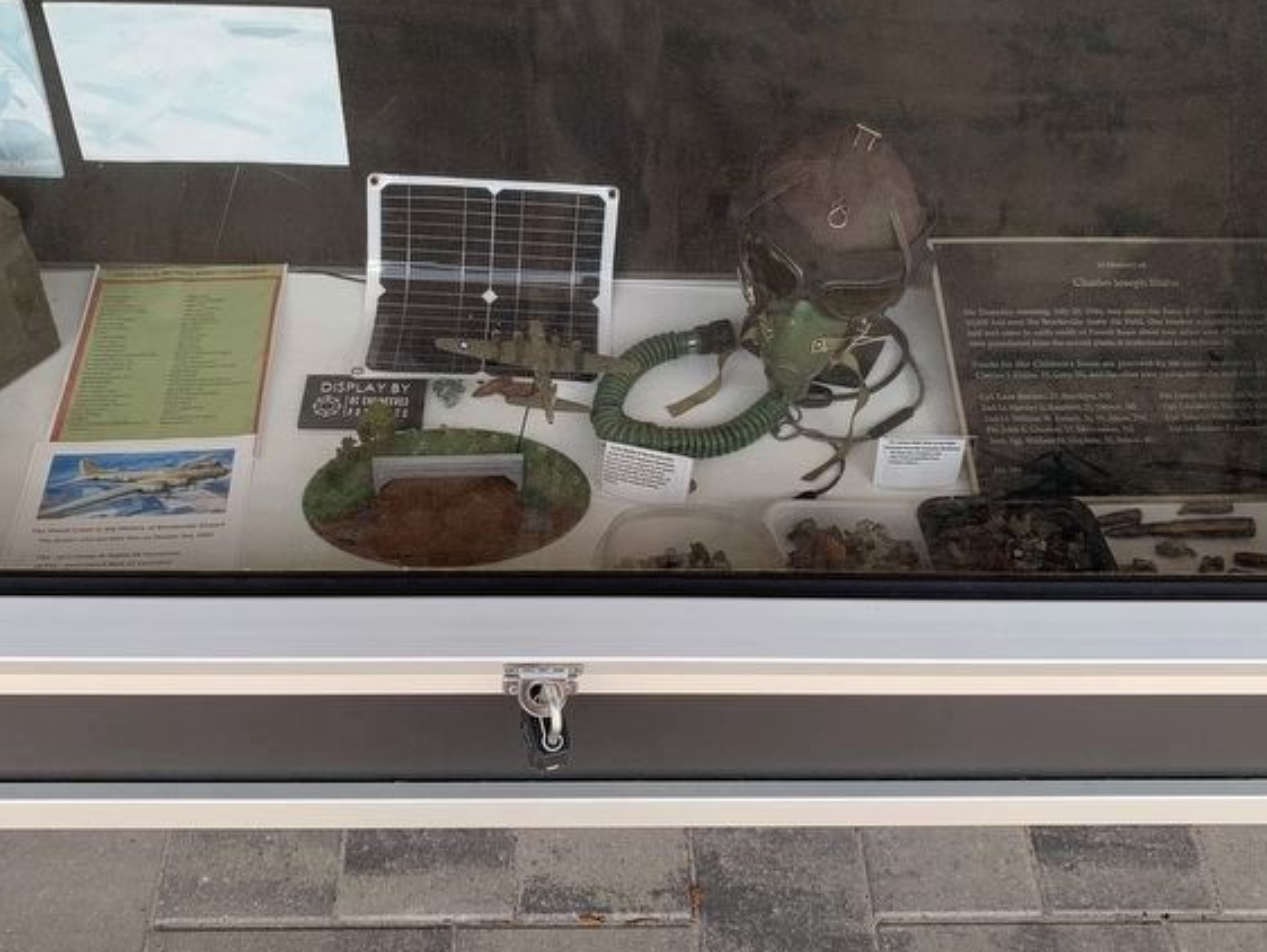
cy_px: 343
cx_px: 611
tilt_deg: -41.0
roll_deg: -1.6
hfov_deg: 50.1
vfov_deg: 38.4
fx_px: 1355
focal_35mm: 37
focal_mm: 4.25
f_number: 1.8
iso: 25
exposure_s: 1/368
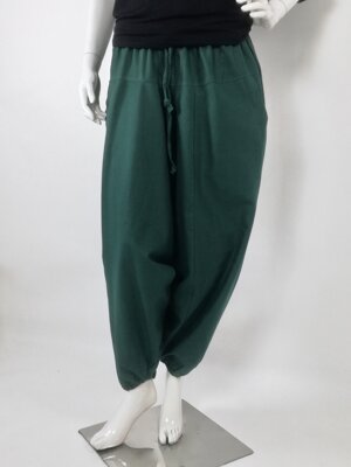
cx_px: 176
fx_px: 473
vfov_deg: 52.6
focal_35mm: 35
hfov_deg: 40.7
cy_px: 234
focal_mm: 3.79
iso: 50
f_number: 2
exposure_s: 1/50
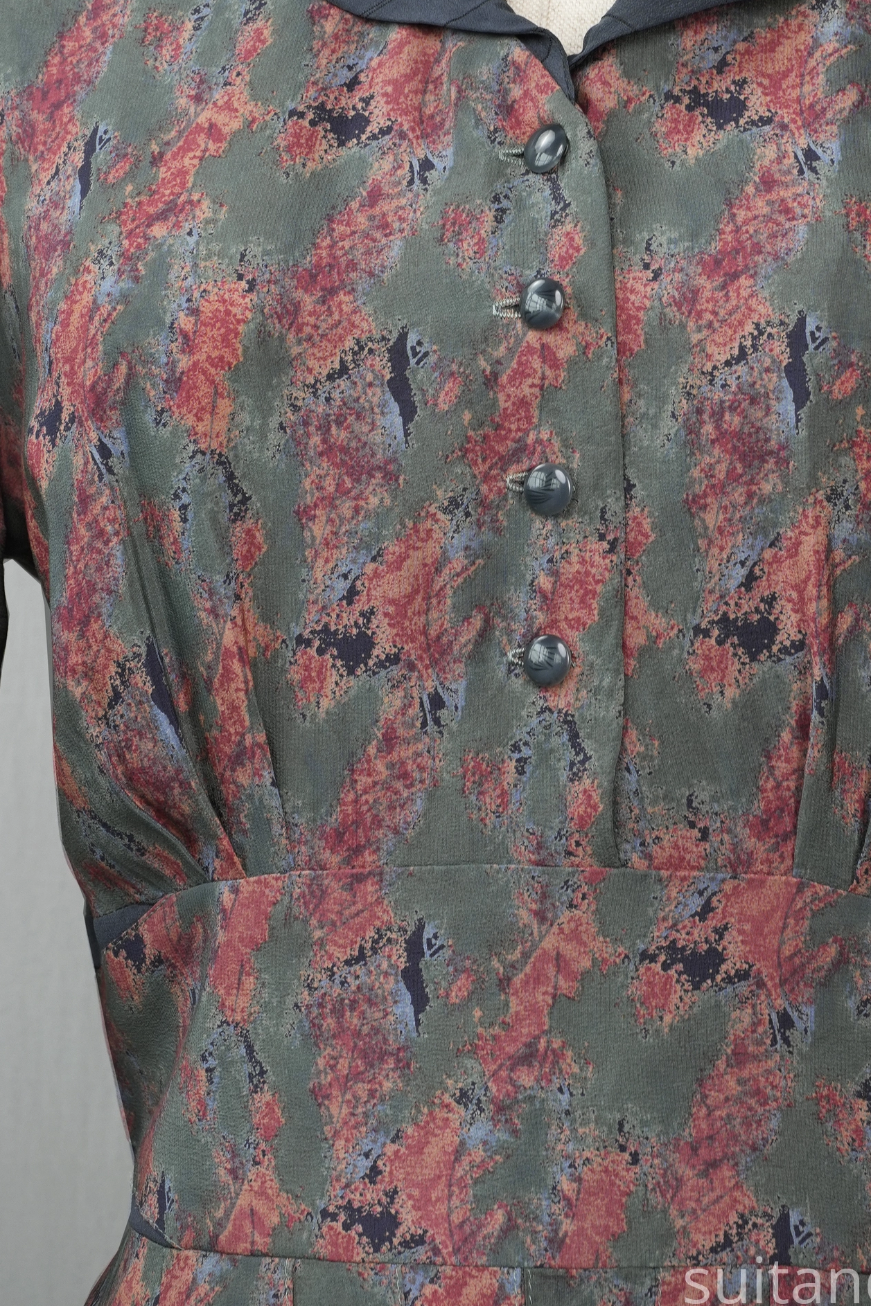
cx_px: 598
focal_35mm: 284
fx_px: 10308
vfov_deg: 7.2
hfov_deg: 4.8
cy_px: 378
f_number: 8
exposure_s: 1/30
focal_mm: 124
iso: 320
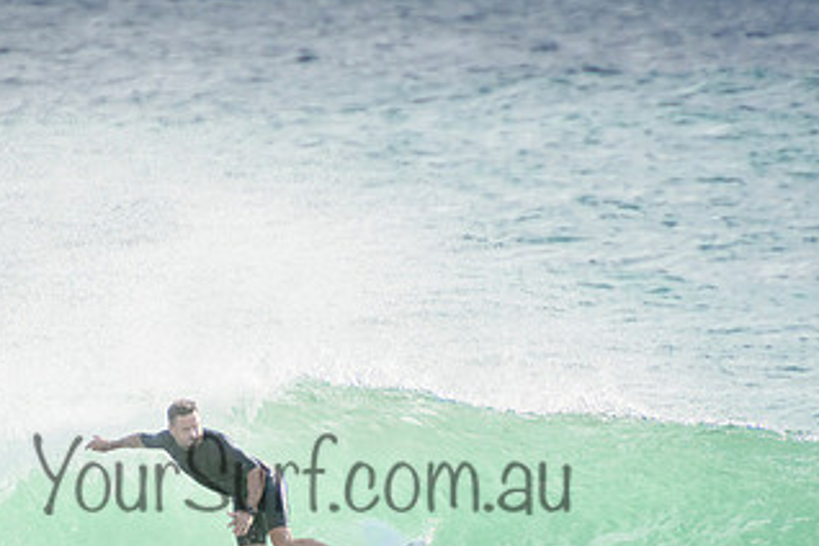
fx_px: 24887
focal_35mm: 1094
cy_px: 452
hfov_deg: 1.9
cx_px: 299
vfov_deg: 1.3
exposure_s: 1/2000
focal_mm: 400
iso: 360
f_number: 5.6
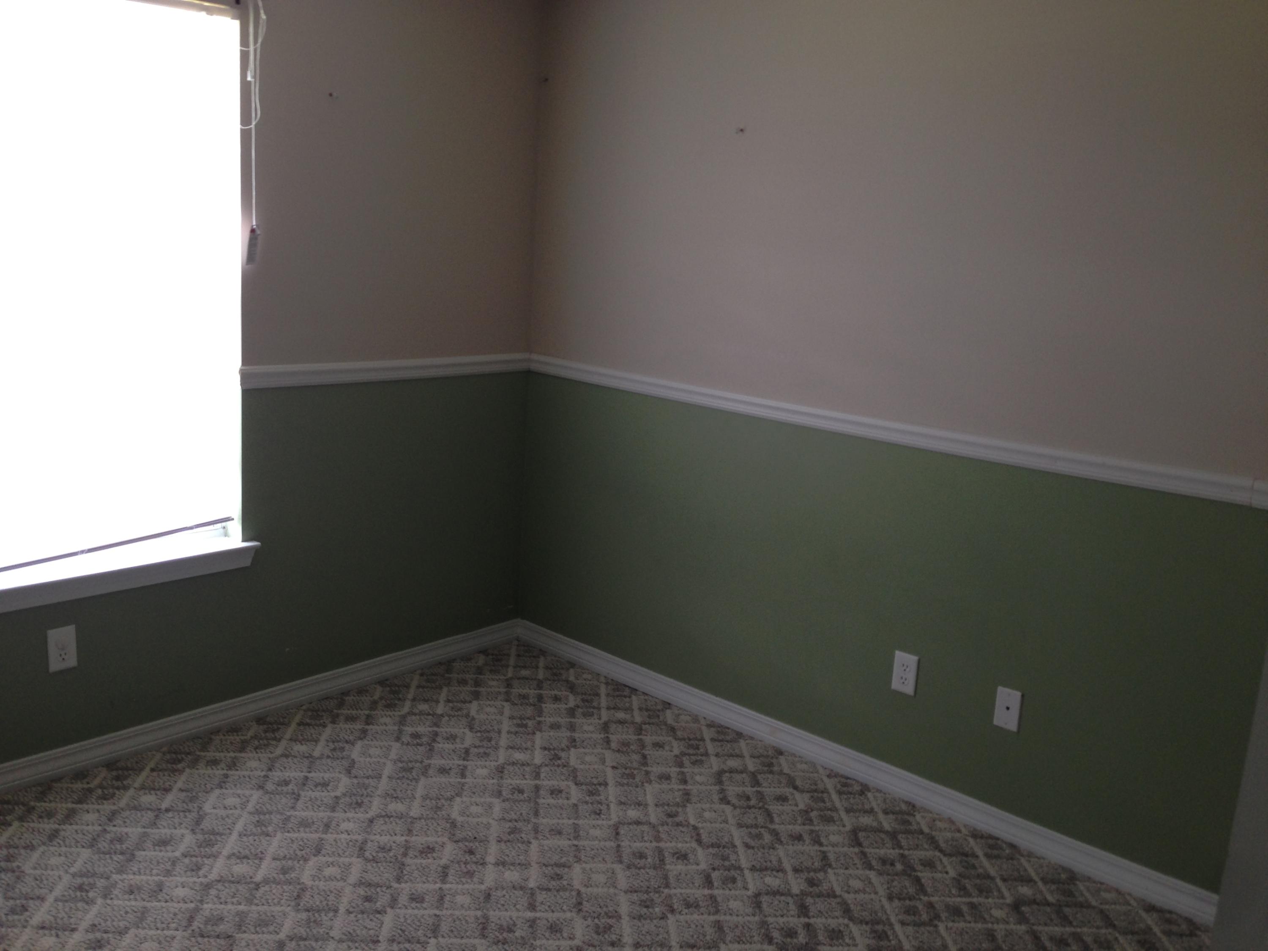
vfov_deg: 42.9
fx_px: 1209
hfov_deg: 55.4
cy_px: 476
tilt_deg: -11.6
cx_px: 634
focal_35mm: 33
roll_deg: -3.3
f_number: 2.4
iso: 50
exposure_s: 1/20
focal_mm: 4.12
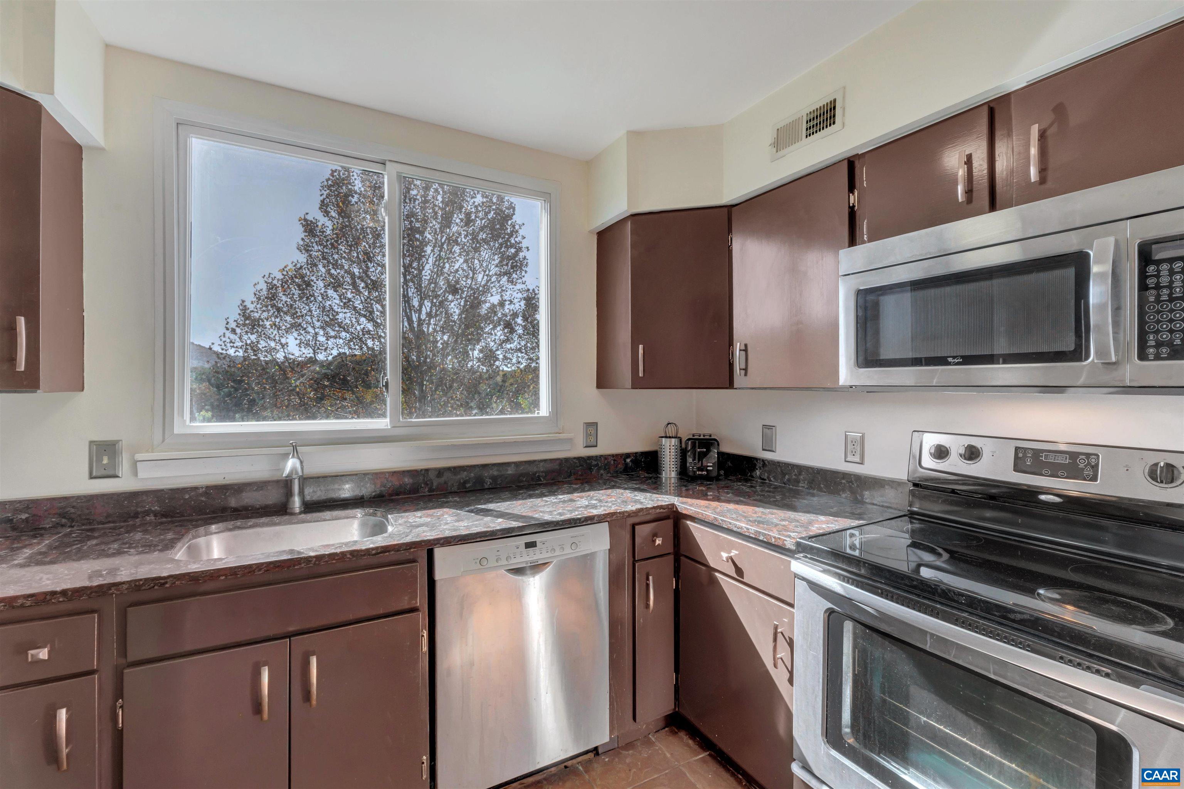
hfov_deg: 100.4
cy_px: 394
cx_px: 592
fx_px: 493
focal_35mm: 15
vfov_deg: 77.3
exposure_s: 1/20
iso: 200
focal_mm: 10
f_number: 8
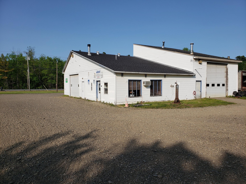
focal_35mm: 26
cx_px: 123
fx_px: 185
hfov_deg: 67.3
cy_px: 92
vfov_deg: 53.1
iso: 50
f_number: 2.4
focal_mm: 4.3
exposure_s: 1/2105
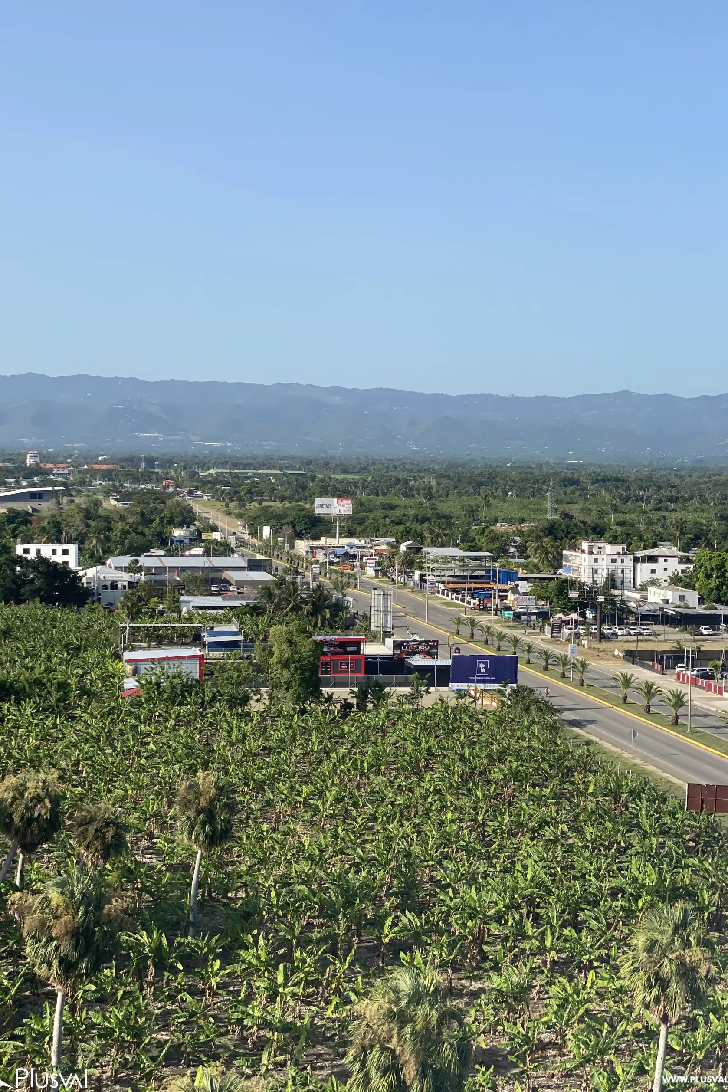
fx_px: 1668
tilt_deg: -2.2
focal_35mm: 55
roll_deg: -1.4
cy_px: 542
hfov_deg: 24.6
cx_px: 370
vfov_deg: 36.2
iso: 20
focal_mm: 6
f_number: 2
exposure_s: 1/1597
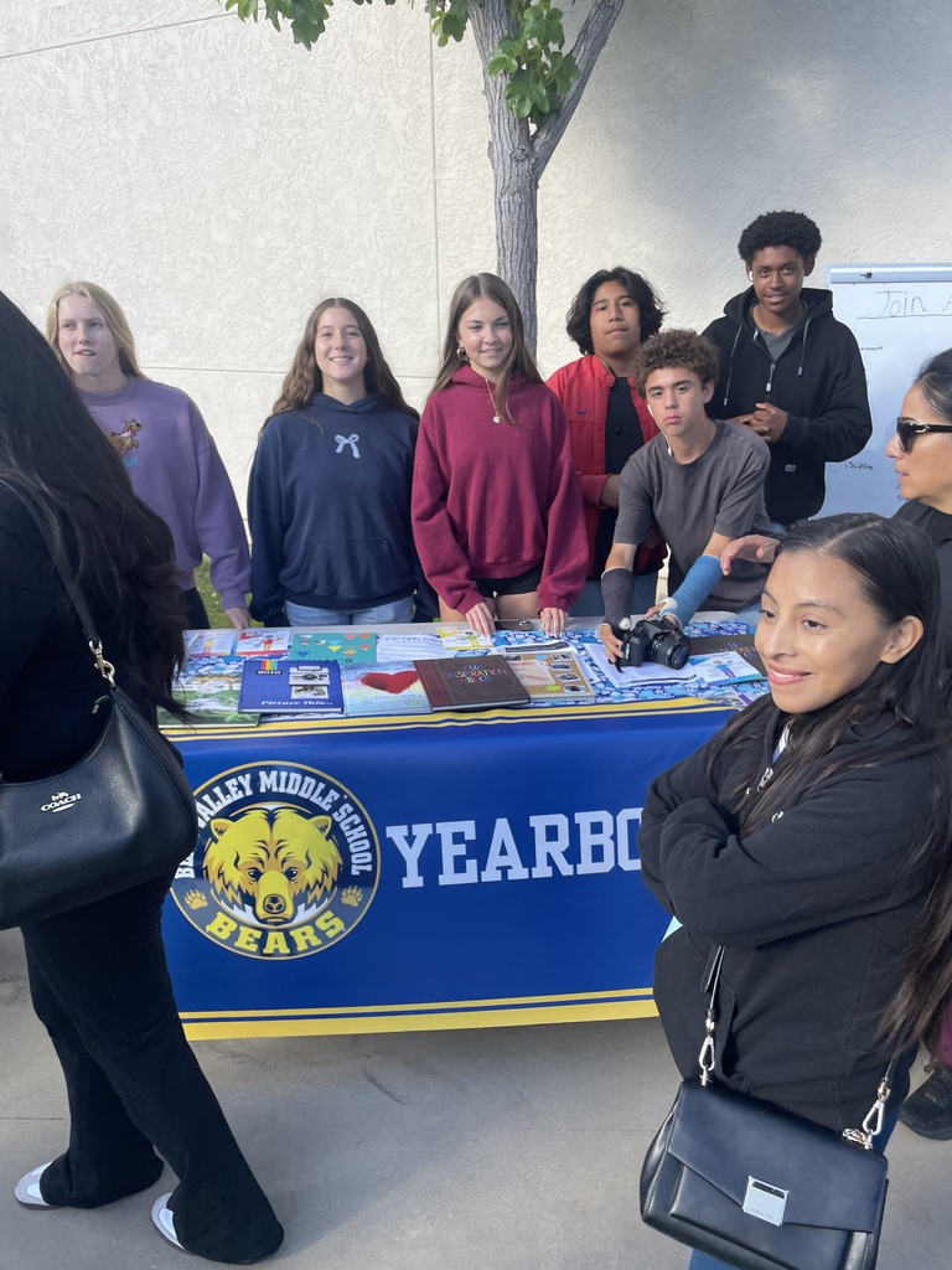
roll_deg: -0.2
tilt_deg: -17.5
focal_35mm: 26
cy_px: 635
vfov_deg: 67.3
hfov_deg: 53.1
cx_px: 476
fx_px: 953
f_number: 1.6
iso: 32
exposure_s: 1/682
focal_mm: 4.2
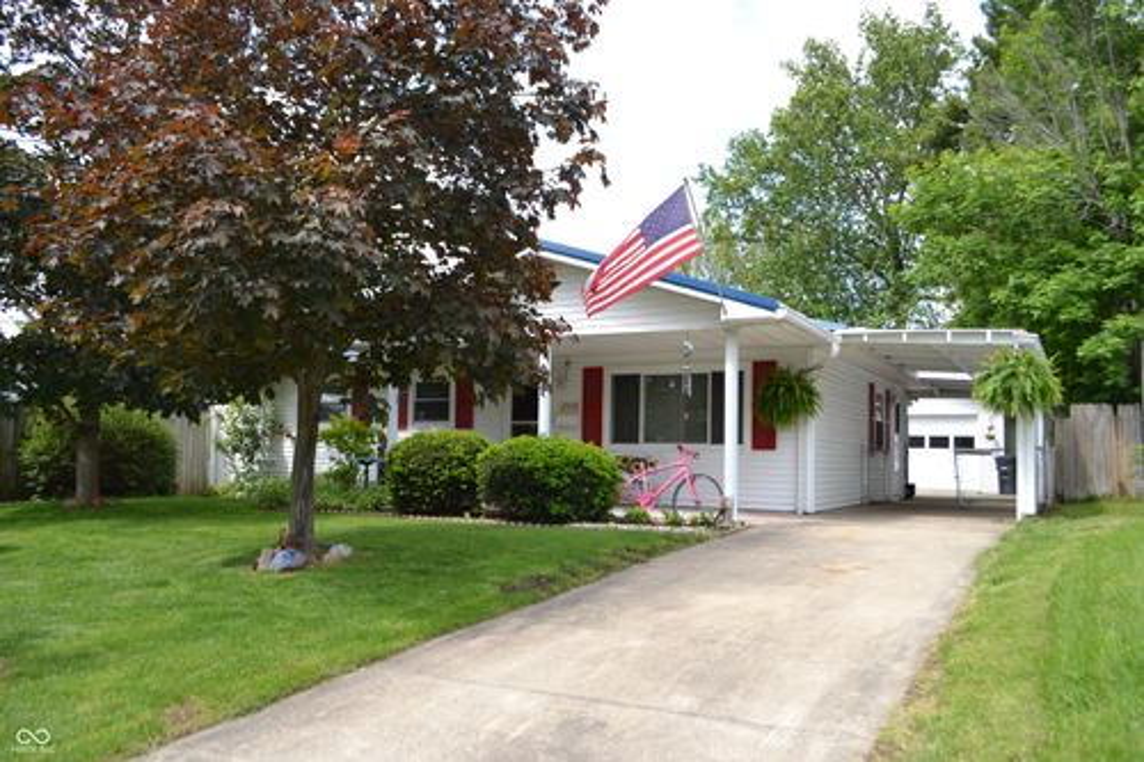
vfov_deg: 47.9
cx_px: 572
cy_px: 381
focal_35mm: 27
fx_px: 858
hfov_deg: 67.4
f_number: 6.3
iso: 100
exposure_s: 1/200
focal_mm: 18
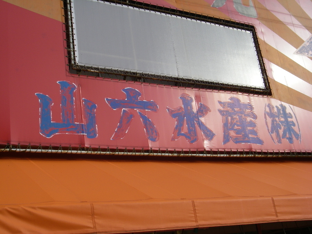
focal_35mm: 49
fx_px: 442
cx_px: 156
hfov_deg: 38.9
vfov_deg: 29.7
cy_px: 117
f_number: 7
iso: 64
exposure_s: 1/160
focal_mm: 8.1
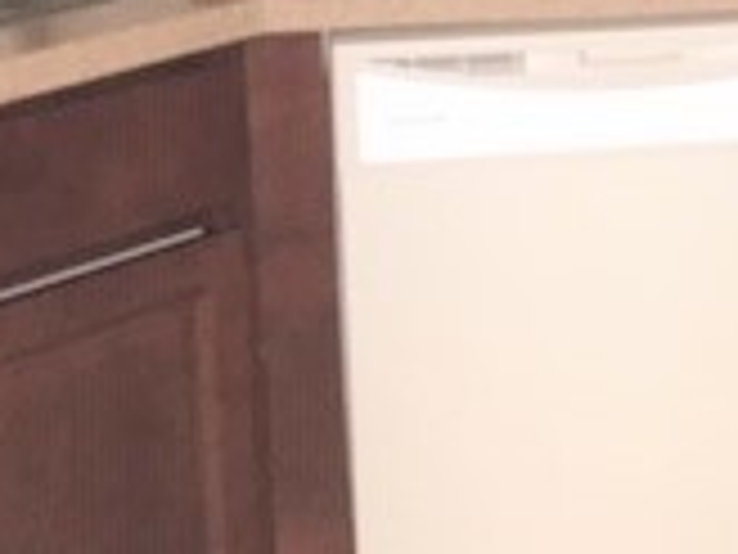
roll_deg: -0.1
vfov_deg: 12.9
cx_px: 896
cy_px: -59
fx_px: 2409
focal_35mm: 113
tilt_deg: -10.4
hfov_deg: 16.7
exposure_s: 1/16
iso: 200
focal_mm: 4.15
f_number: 2.2
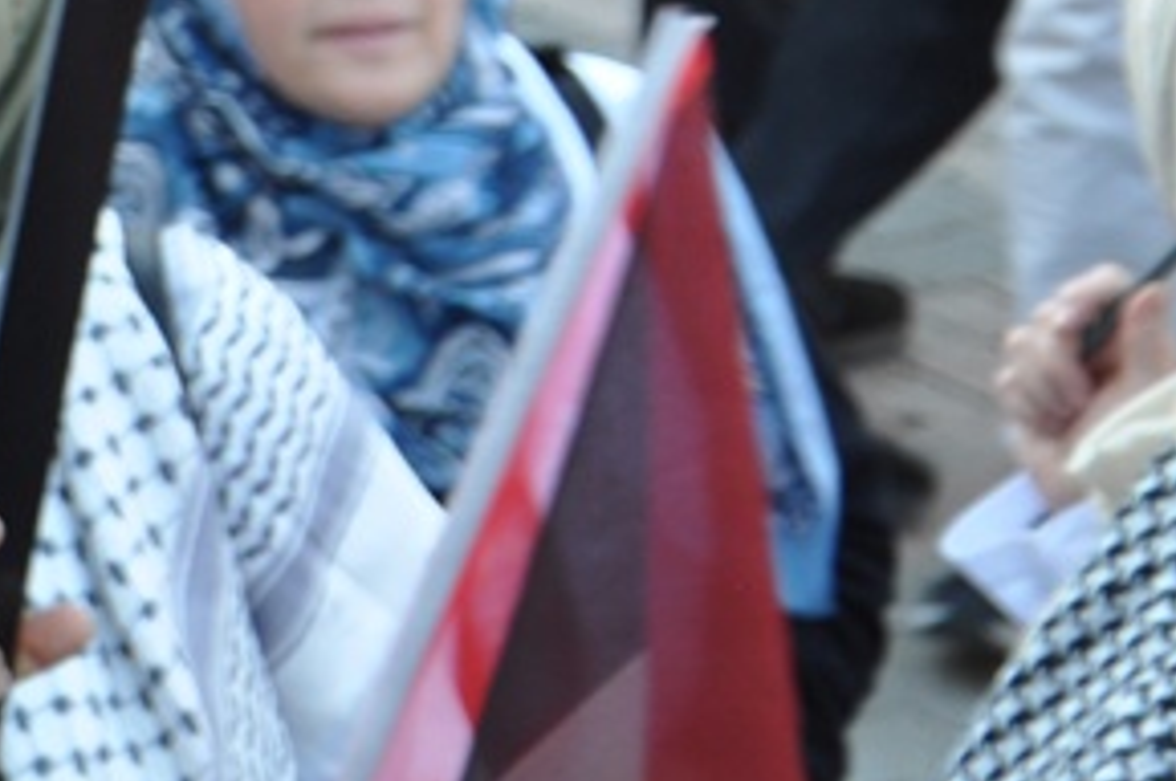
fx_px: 9267
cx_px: -1510
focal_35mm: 284
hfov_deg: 6.9
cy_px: -716
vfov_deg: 4.8
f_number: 7.1
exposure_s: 1/50
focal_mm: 40
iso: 200
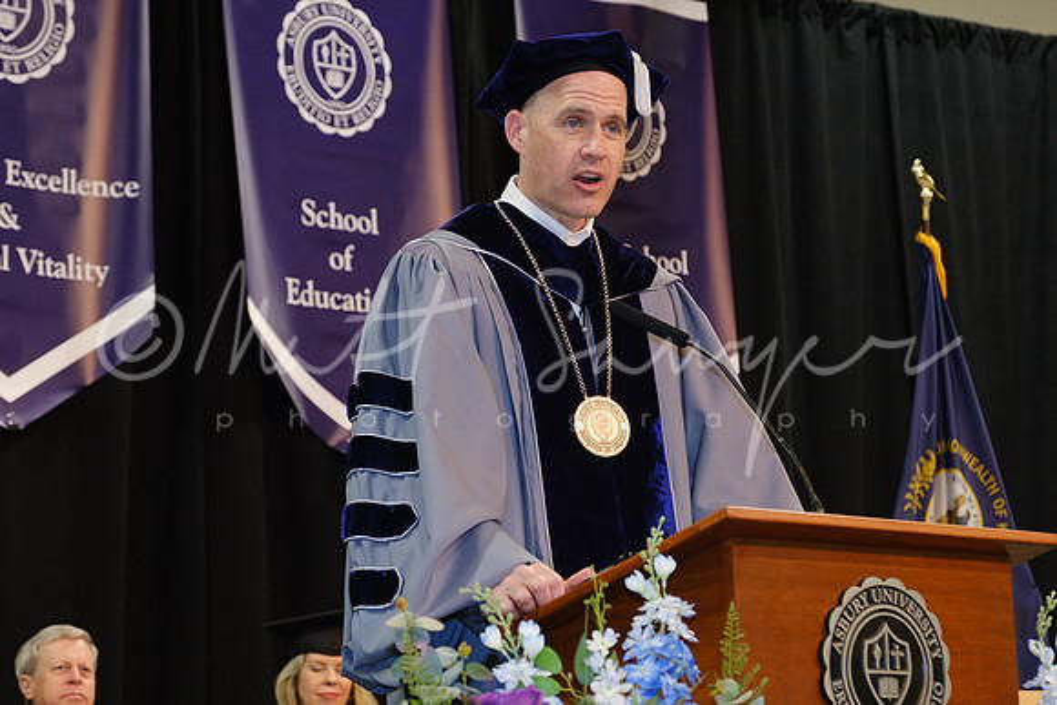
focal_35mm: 92
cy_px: 368
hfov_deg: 22.2
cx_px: 474
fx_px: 2692
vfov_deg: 14.9
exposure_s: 1/125
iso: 1250
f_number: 4
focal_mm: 47
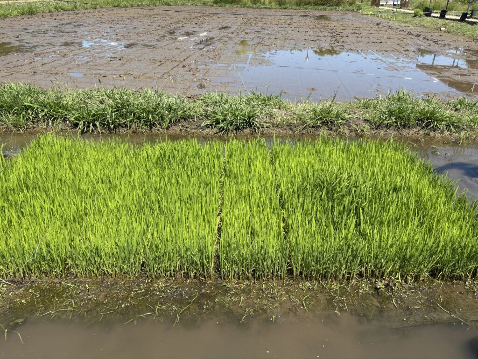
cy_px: 180
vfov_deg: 53.1
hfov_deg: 67.3
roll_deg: -1.4
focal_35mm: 26
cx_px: 239
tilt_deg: -26.9
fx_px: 359
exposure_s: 1/1949
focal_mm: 5.96
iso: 50
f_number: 1.6
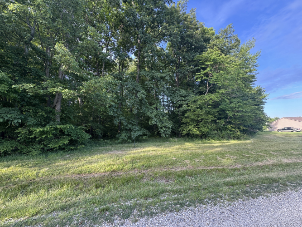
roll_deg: +1.5
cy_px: 114
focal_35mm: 14
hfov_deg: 102.1
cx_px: 151
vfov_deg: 85.7
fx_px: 122
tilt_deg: +7.2
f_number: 2.2
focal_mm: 2.22
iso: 64
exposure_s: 1/99
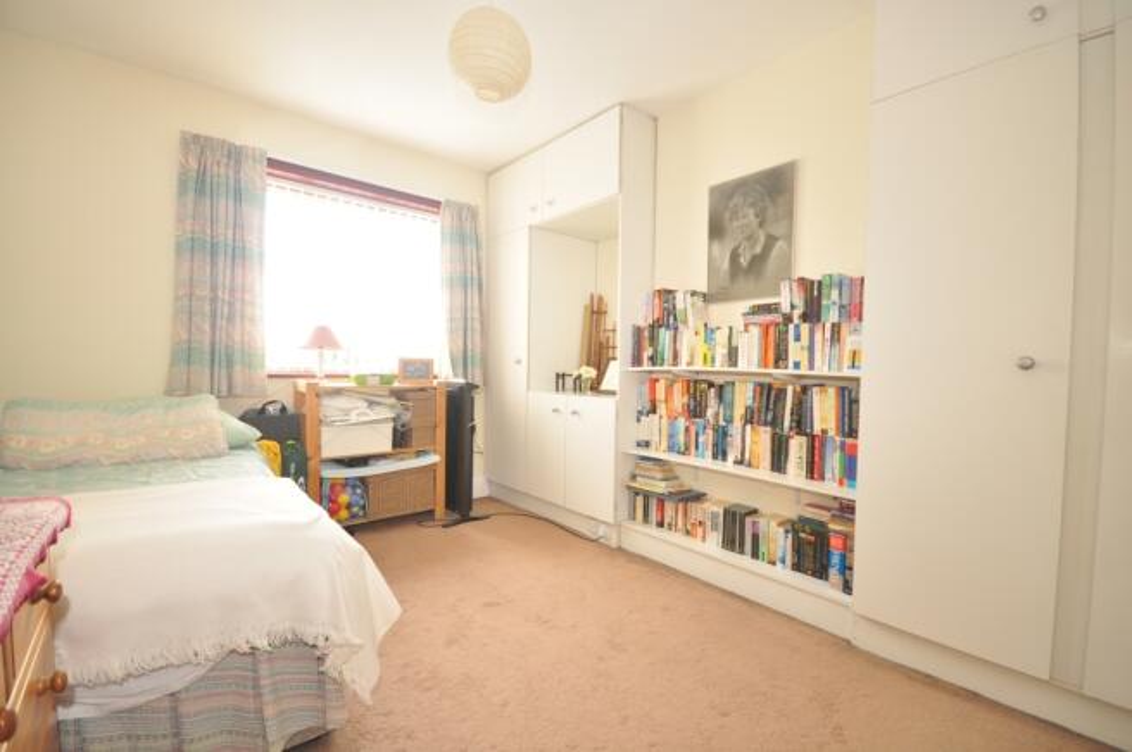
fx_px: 518
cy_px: 376
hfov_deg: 95.0
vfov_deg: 71.9
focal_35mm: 16
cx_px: 566
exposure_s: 1/2.5
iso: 200
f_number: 4.2
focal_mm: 11
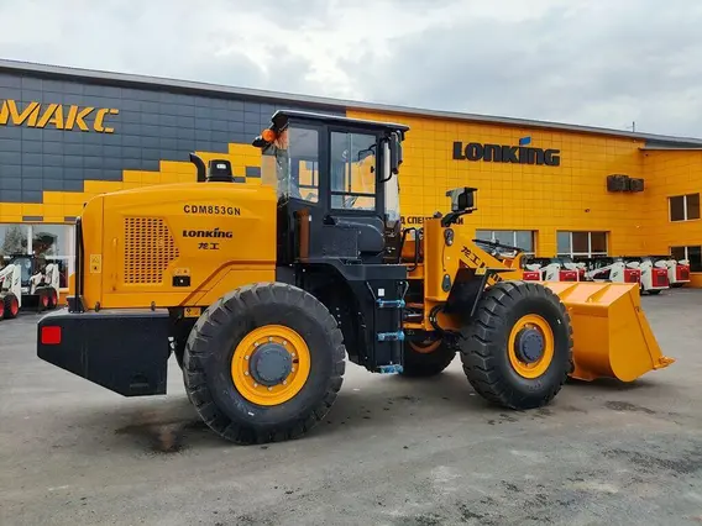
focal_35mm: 25
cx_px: 351
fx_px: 507
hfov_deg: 69.4
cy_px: 263
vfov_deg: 54.9
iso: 50
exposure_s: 1/568
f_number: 1.79
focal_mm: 4.71
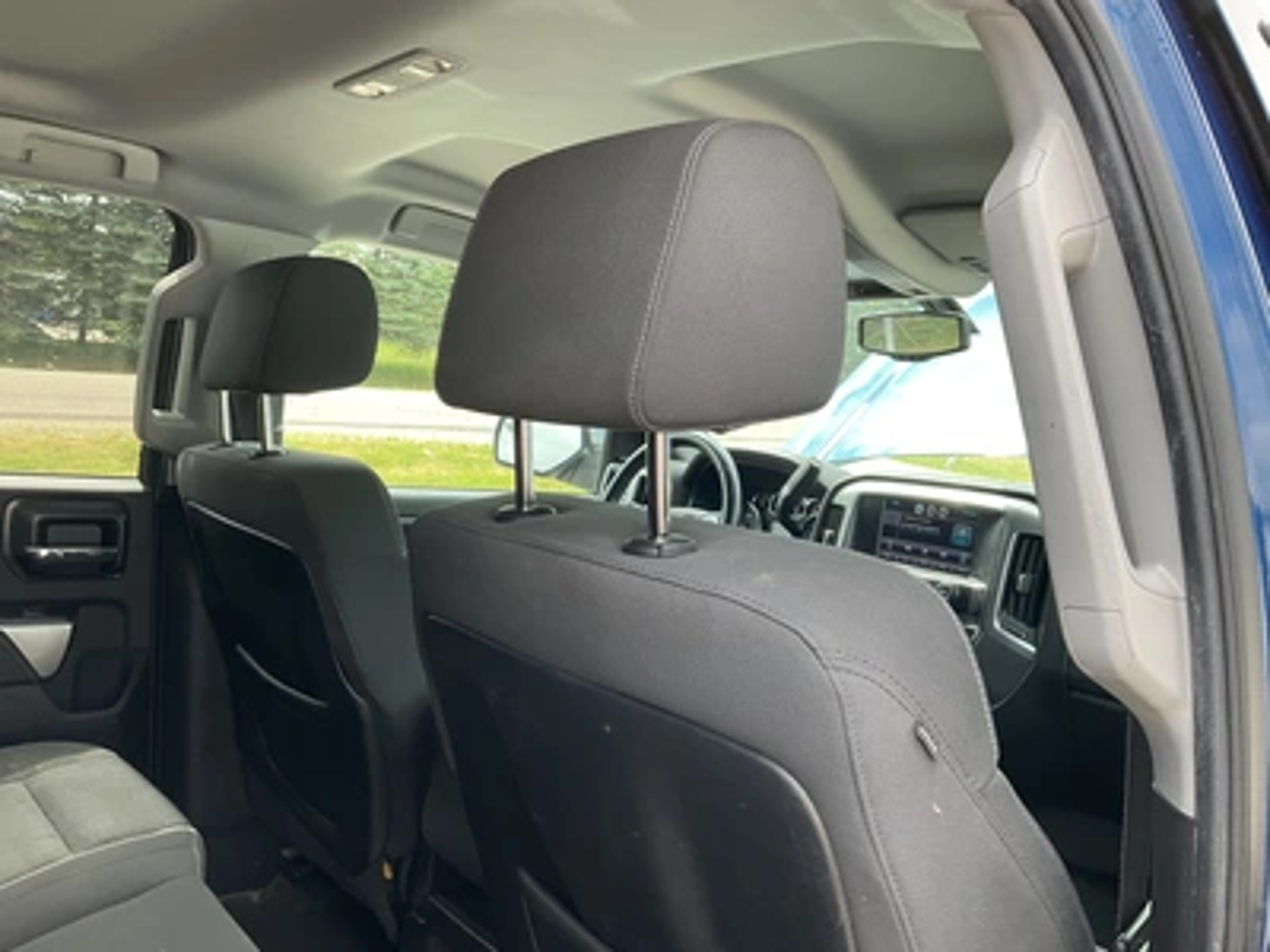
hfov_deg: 61.7
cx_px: 635
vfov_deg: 48.2
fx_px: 1064
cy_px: 476
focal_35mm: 29
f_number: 1.8
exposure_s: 1/122
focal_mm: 3
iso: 20
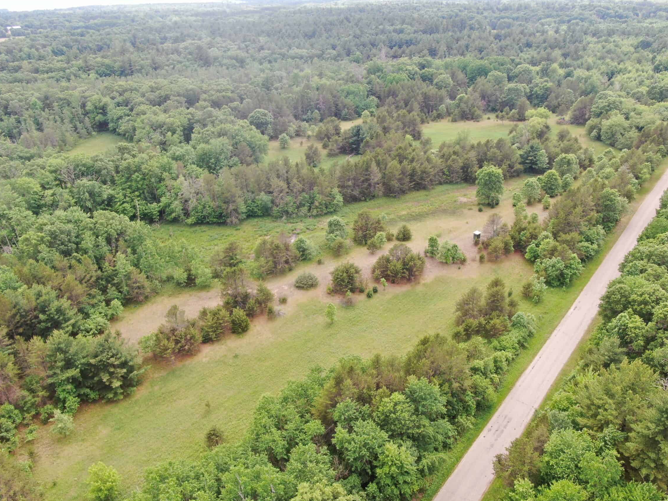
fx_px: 521
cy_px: 264
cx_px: 359
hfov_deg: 65.2
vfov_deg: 51.3
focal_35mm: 27
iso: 100
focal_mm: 4.39
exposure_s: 1/320
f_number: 2.8
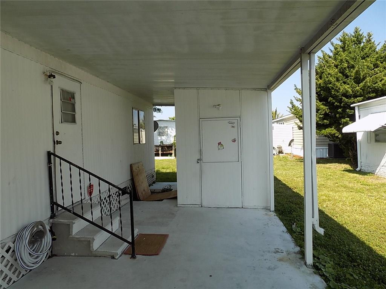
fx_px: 268
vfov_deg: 56.8
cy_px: 144
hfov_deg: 71.6
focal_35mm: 24
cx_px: 193
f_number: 3.1
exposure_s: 1/500
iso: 80
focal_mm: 4.3
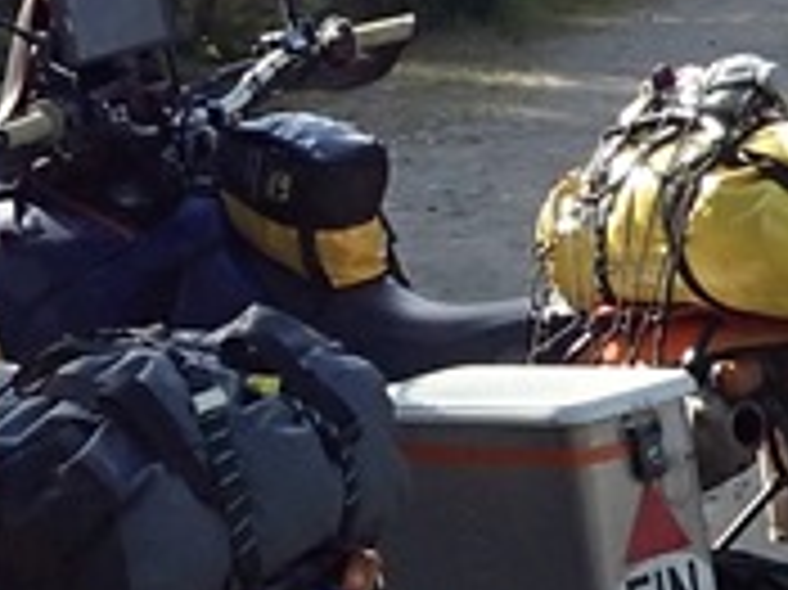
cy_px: 72
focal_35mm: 195
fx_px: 4436
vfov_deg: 7.6
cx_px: 205
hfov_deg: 10.1
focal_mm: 4.5
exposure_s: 1/500
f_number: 2.8
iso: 100
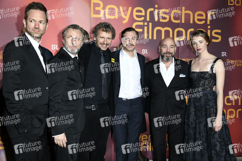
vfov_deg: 30.5
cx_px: 121
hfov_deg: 44.5
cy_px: 80
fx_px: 296
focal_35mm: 44
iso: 500
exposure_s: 1/160
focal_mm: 44
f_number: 6.3
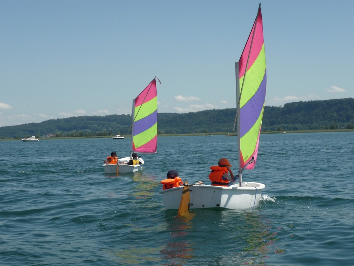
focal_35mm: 67
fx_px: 685
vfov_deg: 21.9
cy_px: 133
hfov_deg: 29.0
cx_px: 177
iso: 100
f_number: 3.9
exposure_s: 1/1000
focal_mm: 11.1
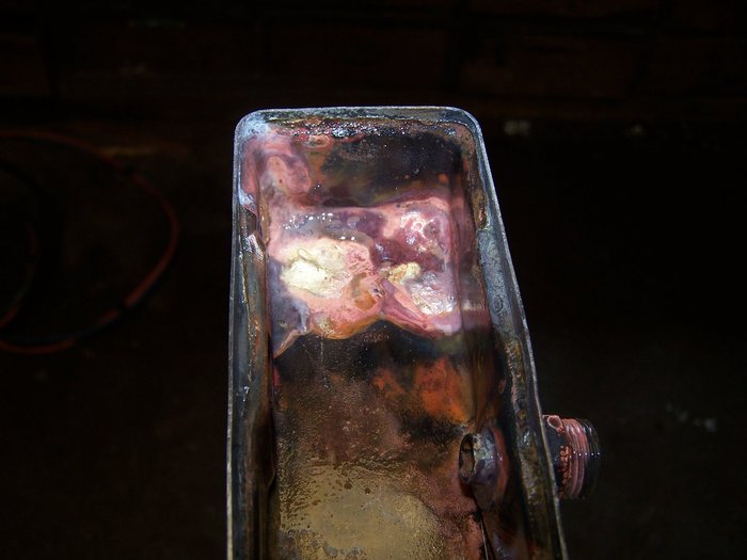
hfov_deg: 49.0
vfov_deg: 37.7
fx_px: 820
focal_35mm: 38
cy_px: 280
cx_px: 374
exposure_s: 1/60
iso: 80
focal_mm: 6.3
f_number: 2.8
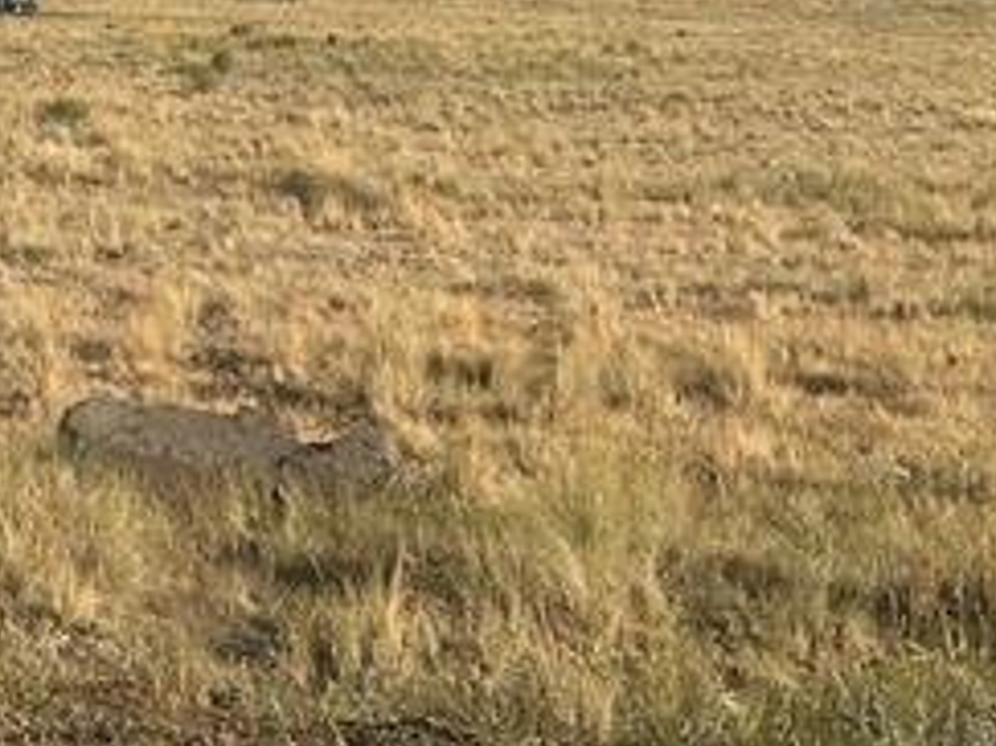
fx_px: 2905
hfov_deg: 18.4
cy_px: 154
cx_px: -217
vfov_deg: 14.6
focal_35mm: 101
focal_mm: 6.86
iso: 80
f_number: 1.78
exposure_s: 1/5000
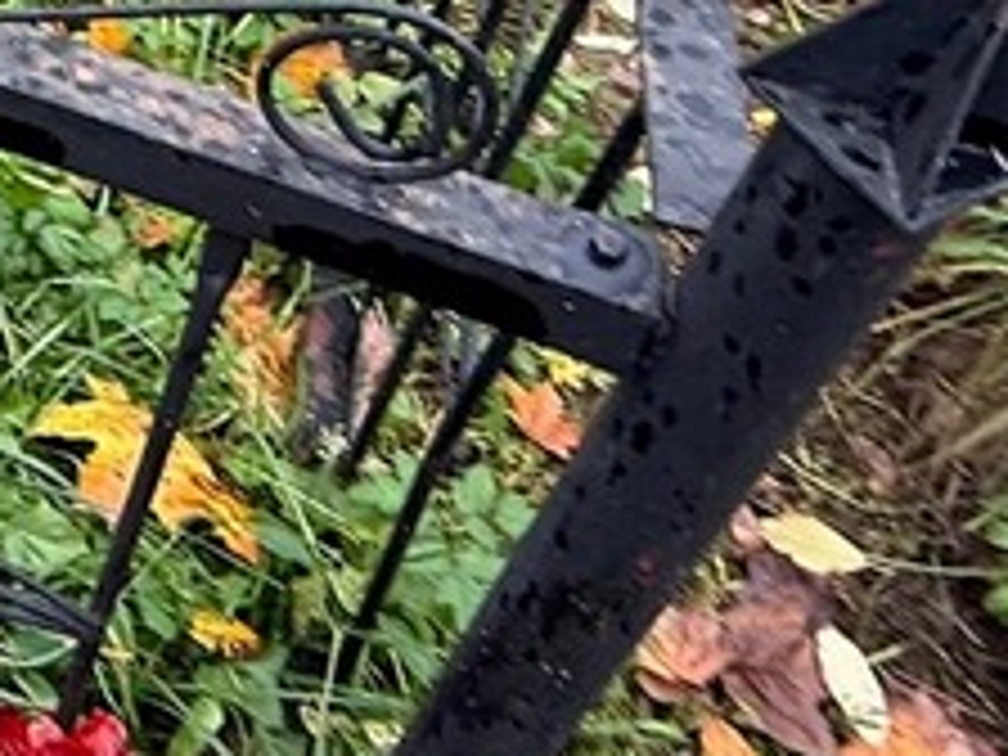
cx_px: -351
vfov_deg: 20.6
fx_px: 1864
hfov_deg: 25.4
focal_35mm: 64
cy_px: -261
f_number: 2.2
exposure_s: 1/99
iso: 64
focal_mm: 2.22
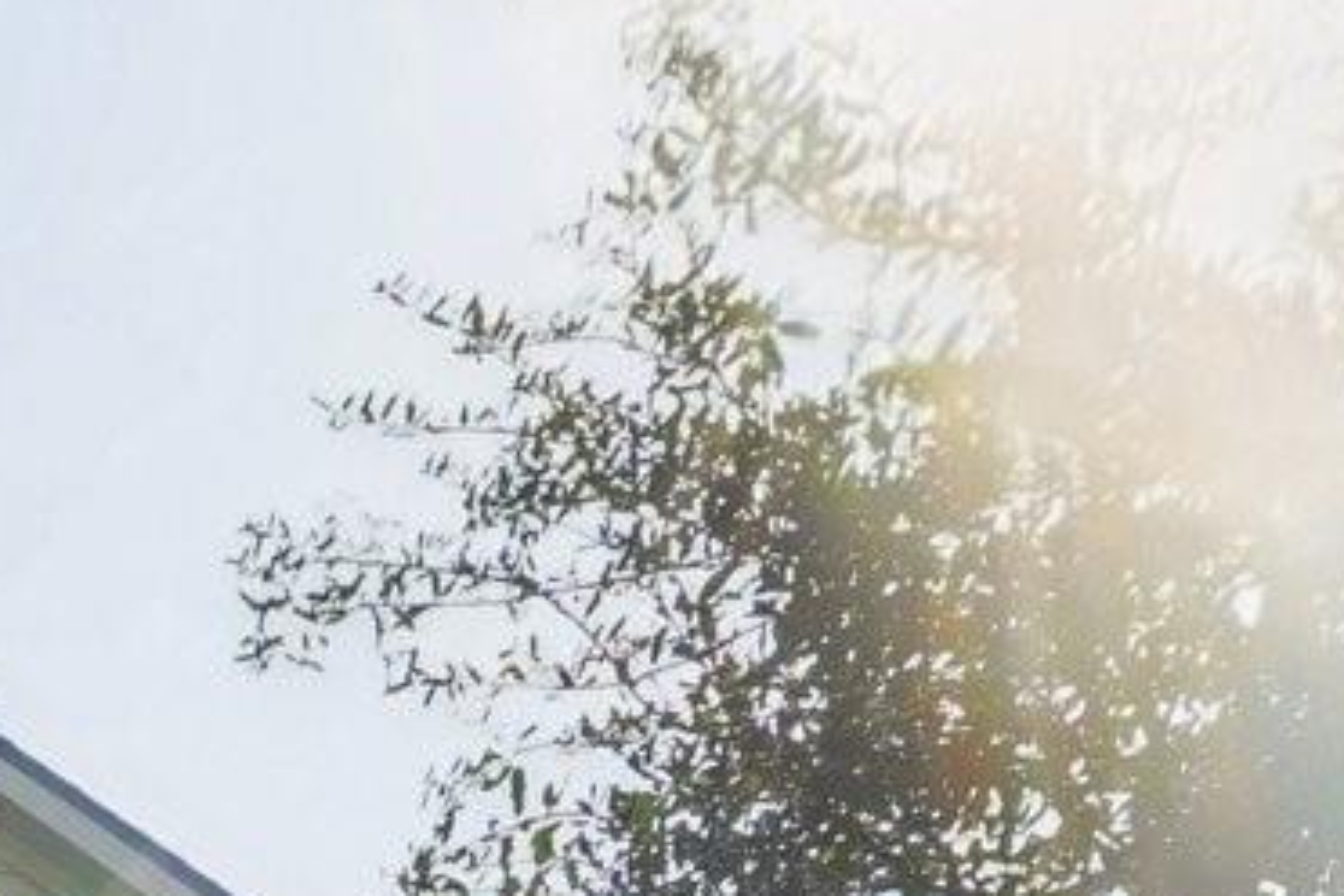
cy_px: 1678
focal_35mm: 88
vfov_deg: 13.7
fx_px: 3285
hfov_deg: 17.3
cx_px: -1293
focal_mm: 16
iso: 400
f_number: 8
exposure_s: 1/500
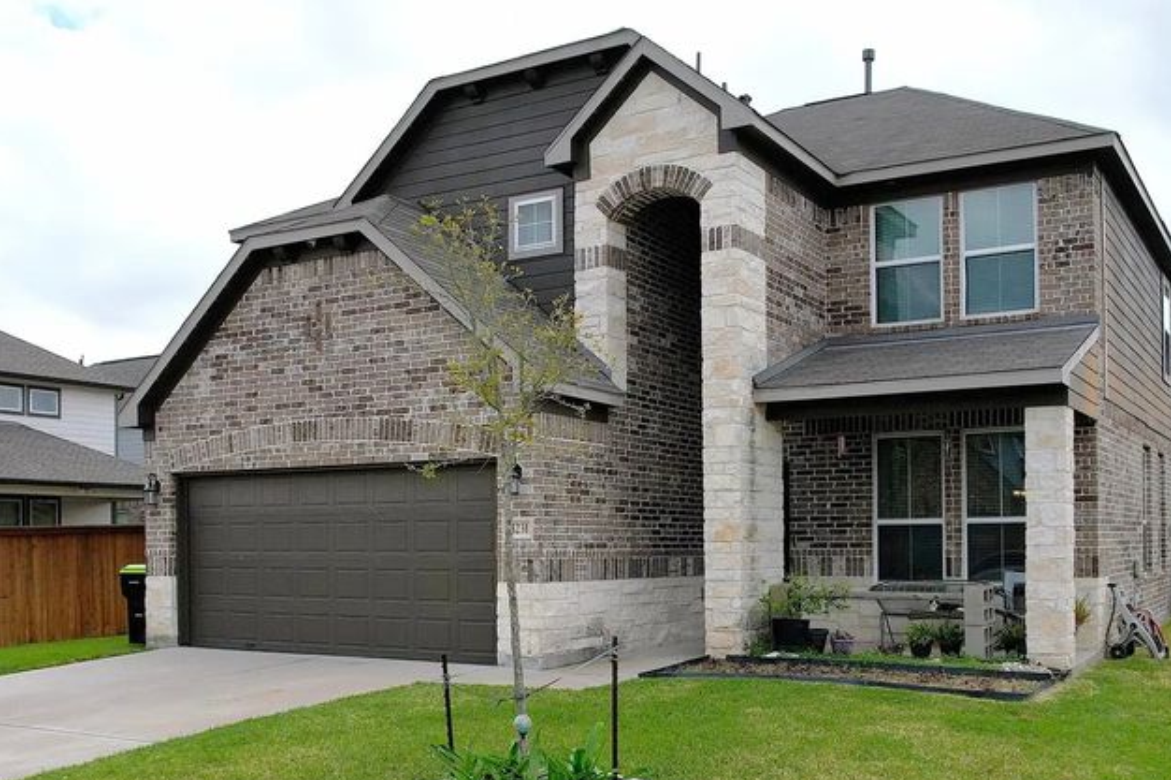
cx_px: 593
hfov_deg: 53.1
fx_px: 1171
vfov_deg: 36.3
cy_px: 545
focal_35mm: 36
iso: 110
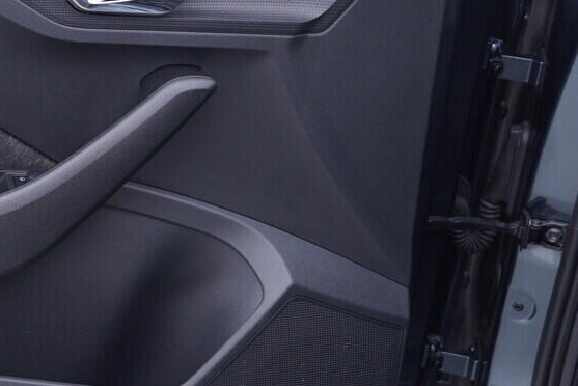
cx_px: -53
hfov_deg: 20.9
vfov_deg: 14.7
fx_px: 1494
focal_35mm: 93
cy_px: 154
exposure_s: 1/50
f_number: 3.2
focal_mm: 24
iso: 125
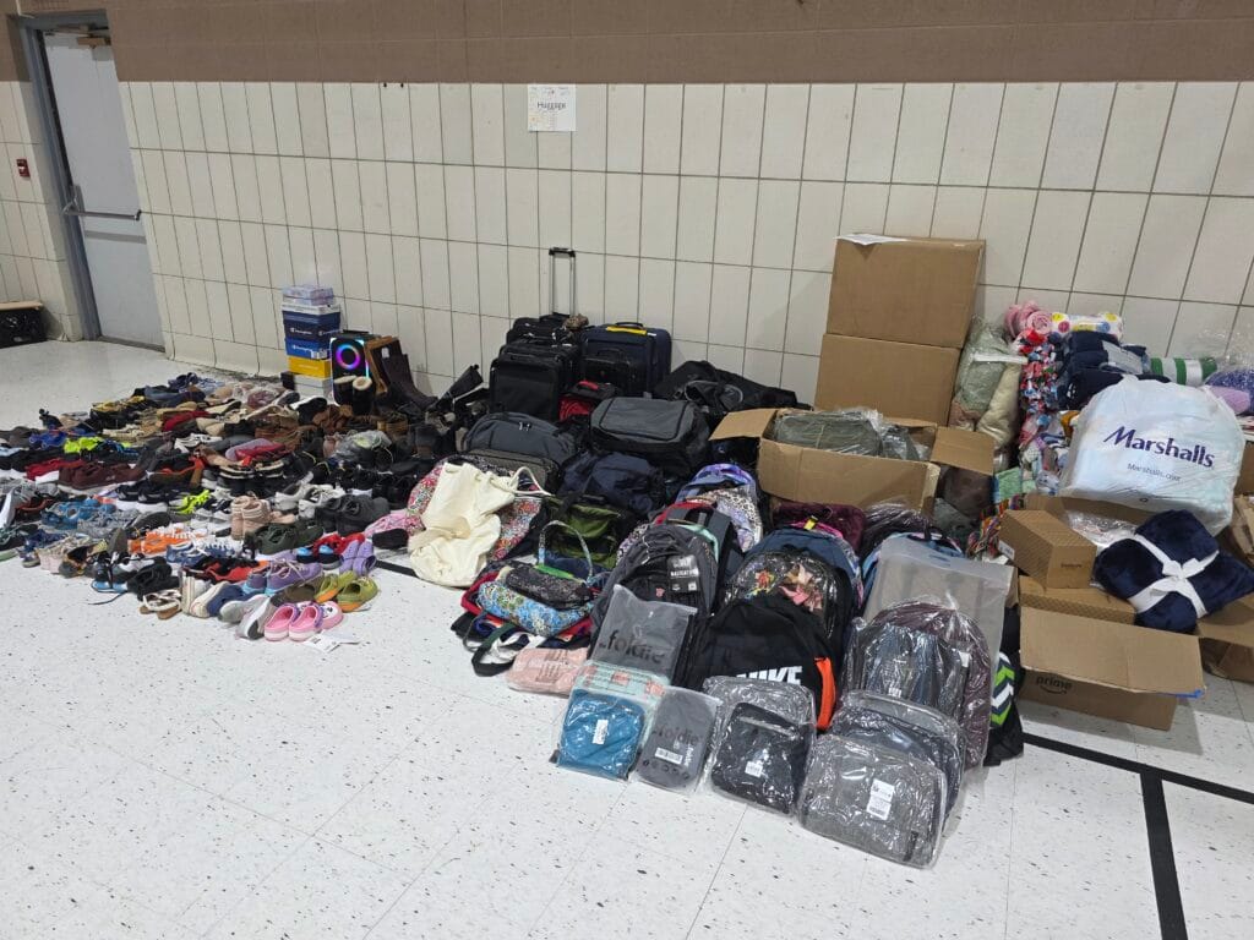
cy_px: 470
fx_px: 833
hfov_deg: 73.9
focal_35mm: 23
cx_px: 627
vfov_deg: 58.9
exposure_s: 1/120
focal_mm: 6.3
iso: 125
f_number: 1.7
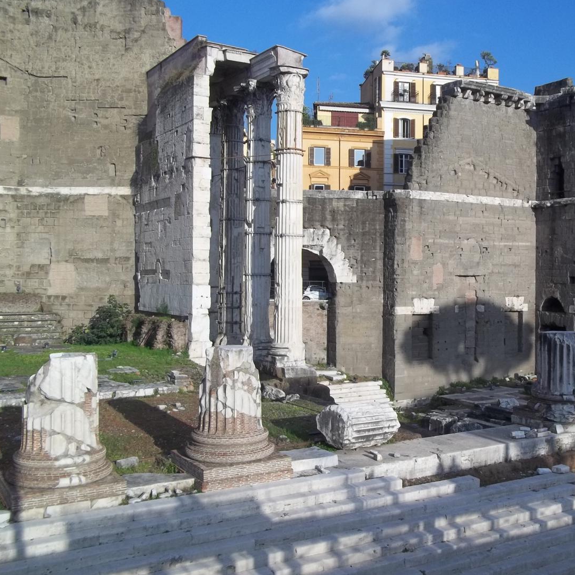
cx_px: 367
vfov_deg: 43.9
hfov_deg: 43.4
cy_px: 286
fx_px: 714
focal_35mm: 38
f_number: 8.8
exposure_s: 1/160
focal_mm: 5.7
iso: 64
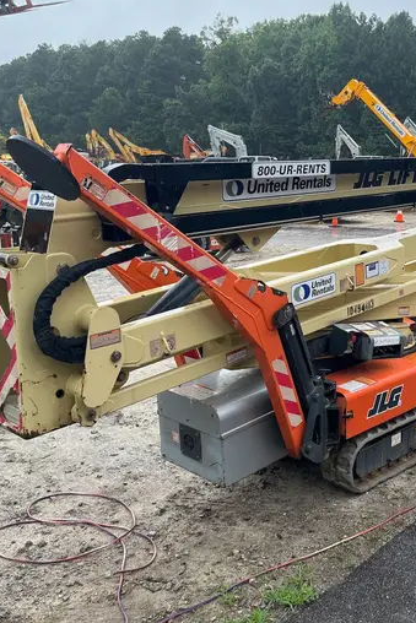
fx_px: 675
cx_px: 312
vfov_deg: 49.3
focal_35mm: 39
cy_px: 259
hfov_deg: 33.5
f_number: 1.6
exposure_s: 1/350
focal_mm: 5.1
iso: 50
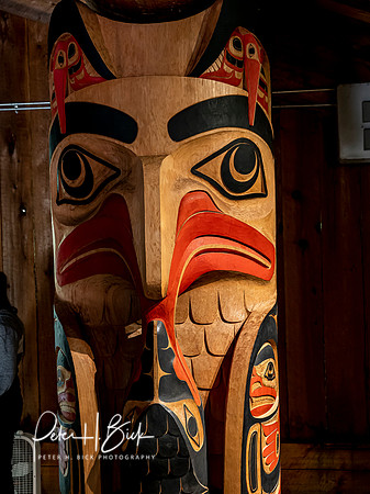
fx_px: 713
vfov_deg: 38.2
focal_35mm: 50
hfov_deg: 29.1
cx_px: 185
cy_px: 247
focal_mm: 25
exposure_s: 1/13
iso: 800
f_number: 4
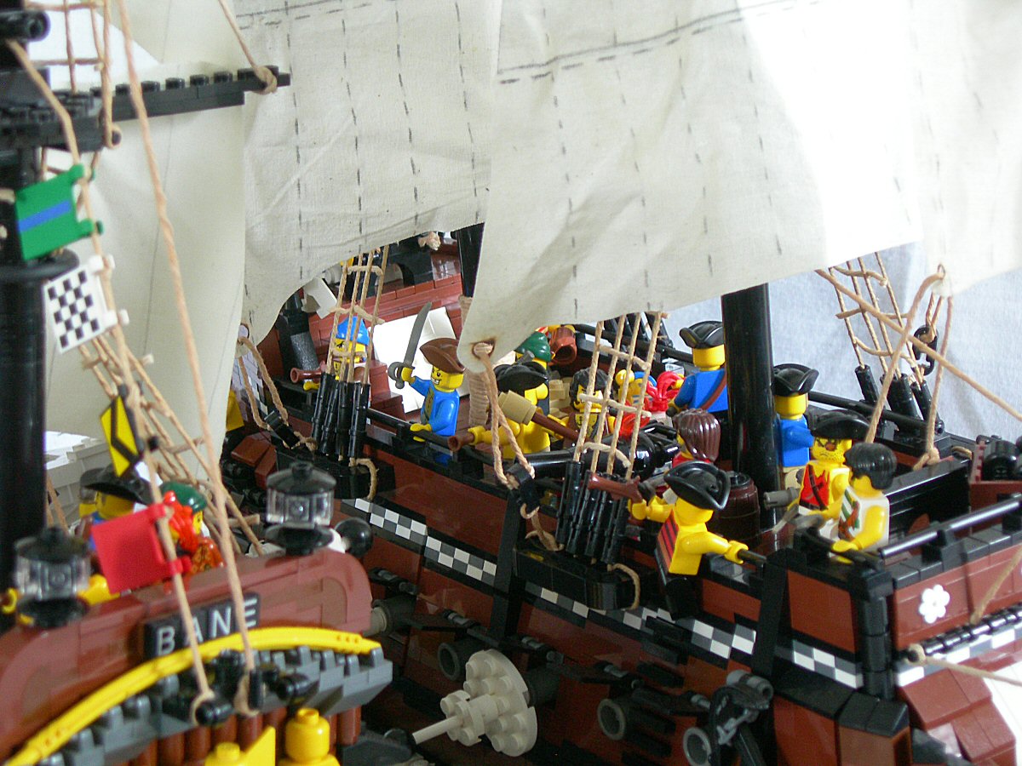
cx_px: 511
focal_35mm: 92
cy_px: 383
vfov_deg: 16.1
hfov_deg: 21.3
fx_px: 2716
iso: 200
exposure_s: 1/2.7
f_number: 4.3
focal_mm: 19.1
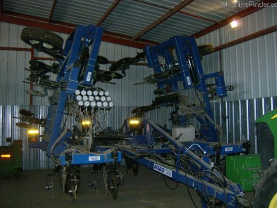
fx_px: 296
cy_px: 104
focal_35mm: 37
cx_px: 141
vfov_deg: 38.7
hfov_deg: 50.1
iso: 200
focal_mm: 6
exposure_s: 1/60
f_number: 2.8
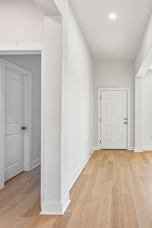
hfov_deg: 53.1
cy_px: 116
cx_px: 110
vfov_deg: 76.1
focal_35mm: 23
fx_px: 146
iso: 110
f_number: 8
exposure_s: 1/15
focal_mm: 14
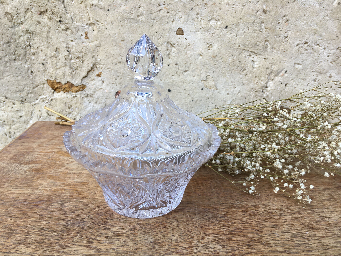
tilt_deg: -19.3
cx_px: 170
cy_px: 128
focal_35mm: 29
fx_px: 286
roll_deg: -1.1
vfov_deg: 48.2
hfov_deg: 61.7
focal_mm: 4.15
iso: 25
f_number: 2.2
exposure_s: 1/50
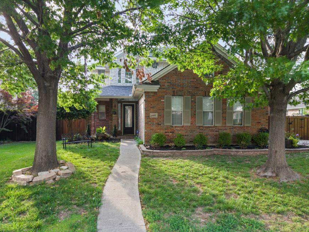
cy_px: 99
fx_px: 250
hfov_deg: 63.4
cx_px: 159
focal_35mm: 28
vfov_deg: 49.6
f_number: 1.8
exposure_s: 1/3
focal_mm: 8.67
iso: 100
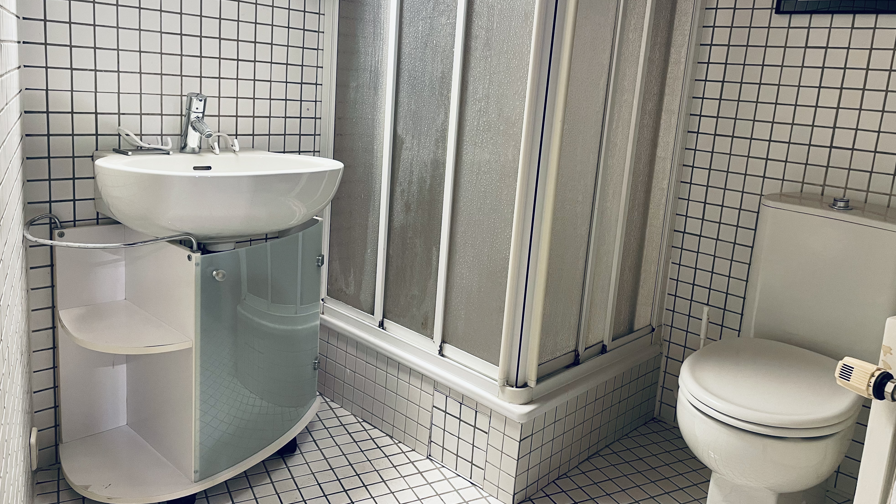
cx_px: 445
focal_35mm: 29
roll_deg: -4.7
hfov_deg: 66.1
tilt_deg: -10.6
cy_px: 211
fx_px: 689
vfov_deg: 40.1
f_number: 1.6
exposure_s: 1/50
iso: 100
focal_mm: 4.2
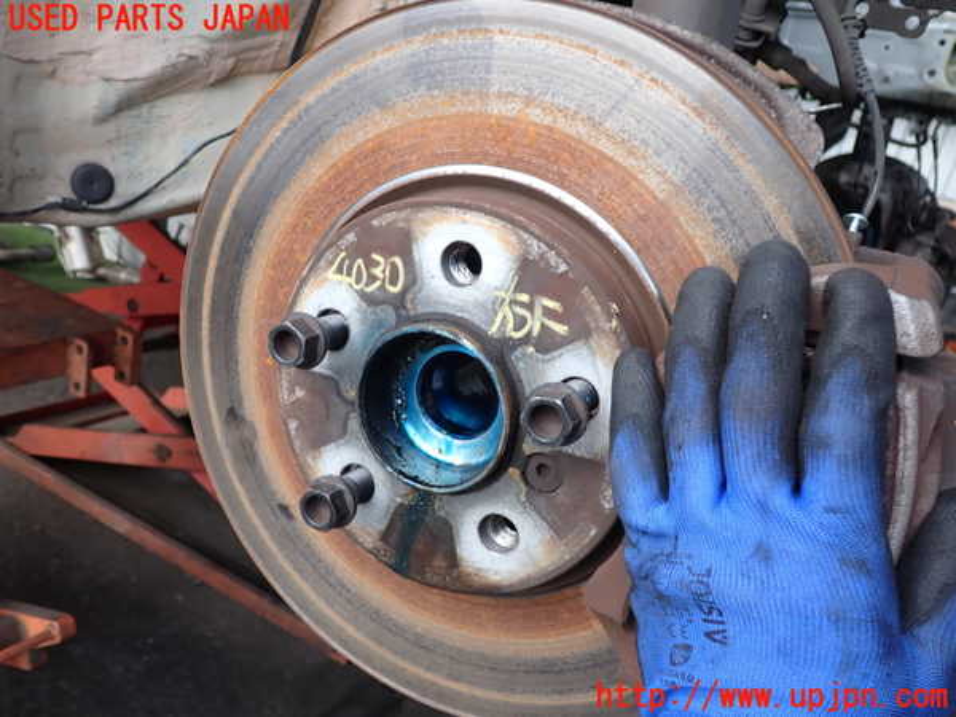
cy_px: 358
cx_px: 478
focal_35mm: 30
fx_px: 829
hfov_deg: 60.0
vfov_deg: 46.8
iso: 100
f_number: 2.3
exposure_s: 1/100
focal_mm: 5.4
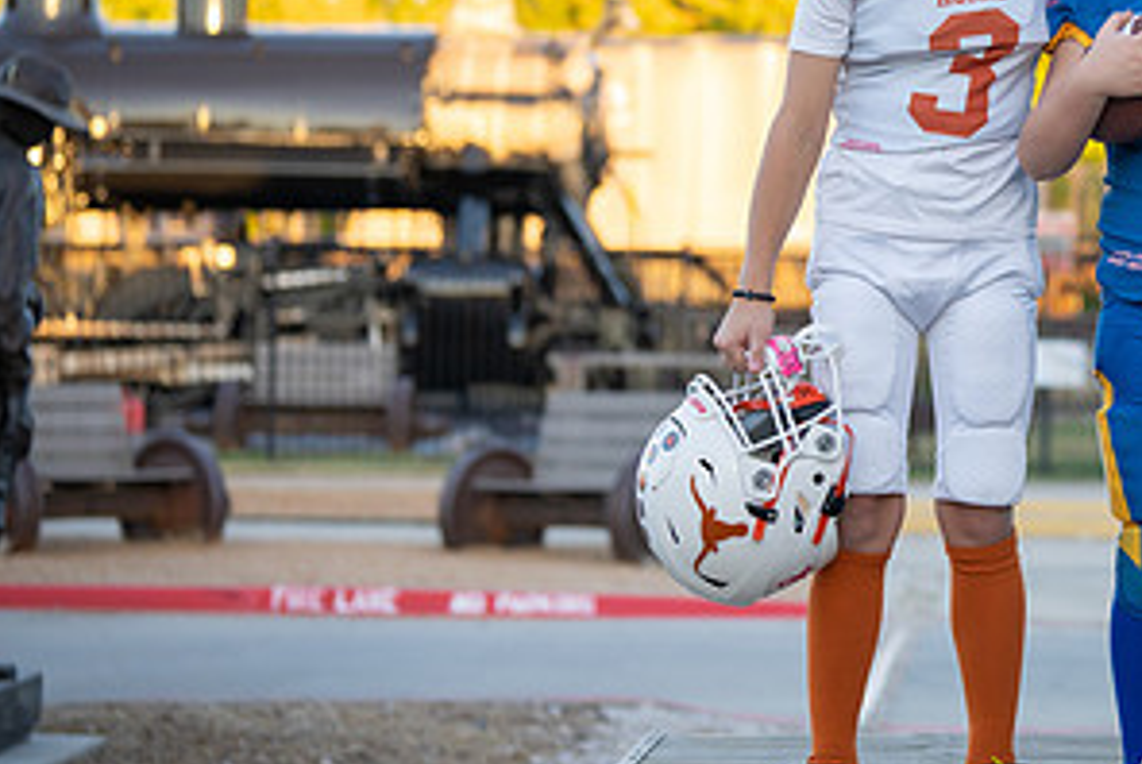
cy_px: 226
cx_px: 1080
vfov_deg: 10.0
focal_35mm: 137
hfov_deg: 14.8
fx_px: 4350
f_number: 2.8
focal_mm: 70
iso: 250
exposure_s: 1/320
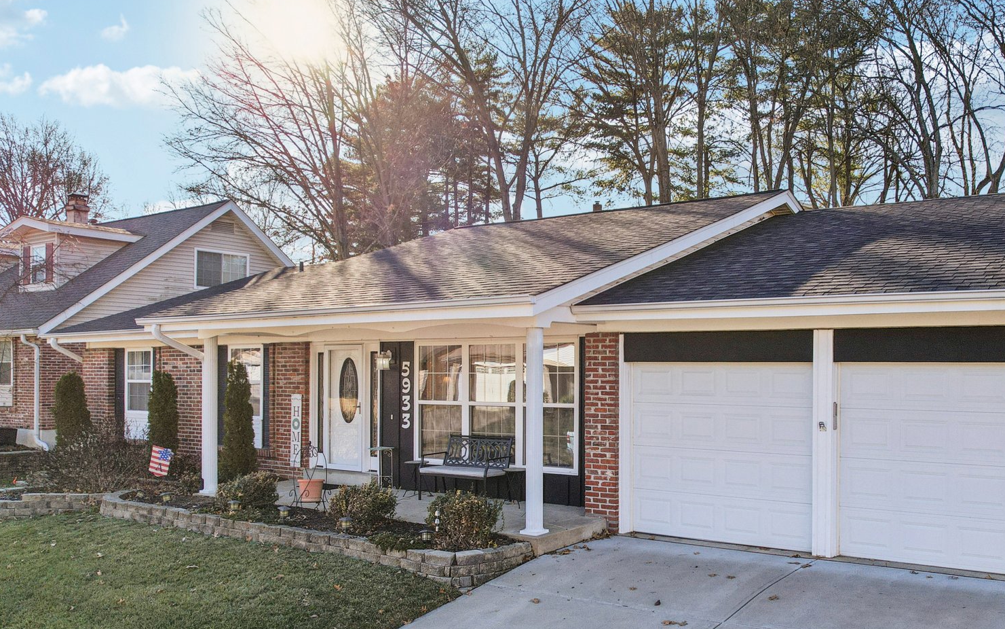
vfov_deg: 39.7
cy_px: 453
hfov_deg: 60.5
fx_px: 849
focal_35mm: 31
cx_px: 622
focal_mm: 8.4
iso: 100
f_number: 2.8
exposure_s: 1/1000
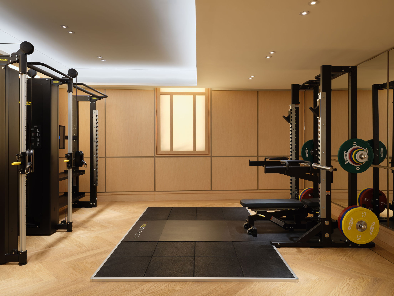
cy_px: 148
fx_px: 273
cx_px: 197
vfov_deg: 56.8
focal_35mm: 24
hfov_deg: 71.6
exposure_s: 1/2
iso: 125
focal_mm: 30
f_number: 11
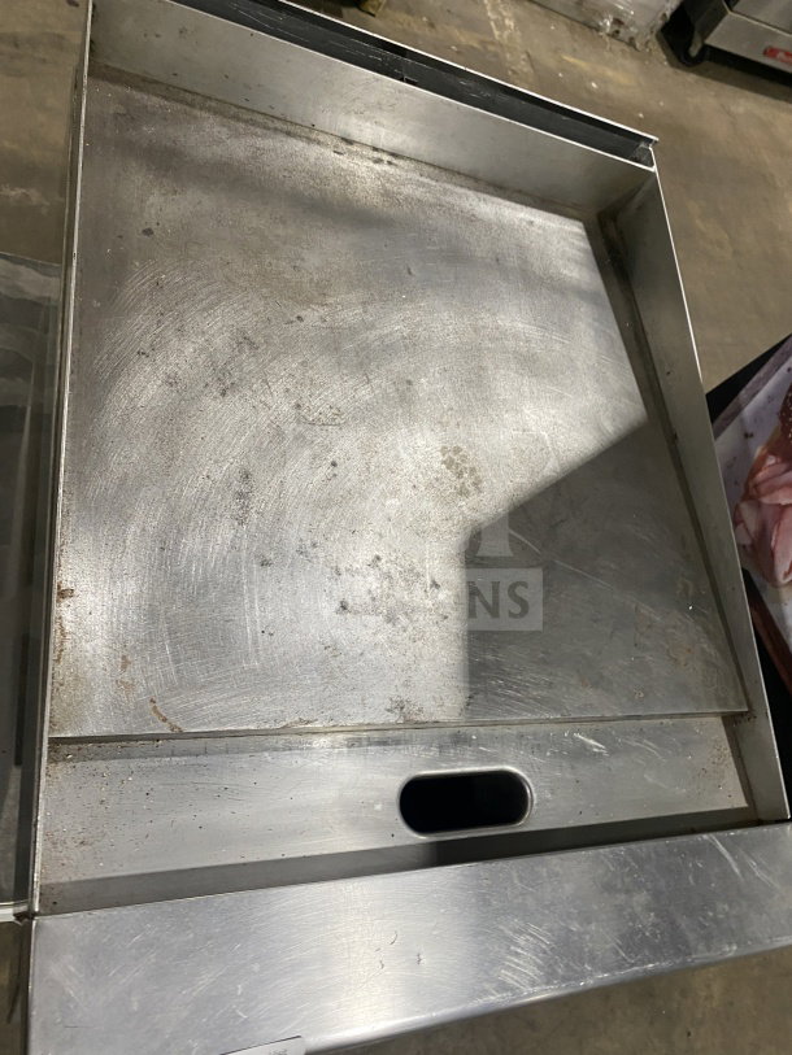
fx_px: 793
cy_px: 528
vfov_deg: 67.3
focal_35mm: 26
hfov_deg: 53.1
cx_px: 396
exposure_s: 1/72
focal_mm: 4.25
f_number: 1.8
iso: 125
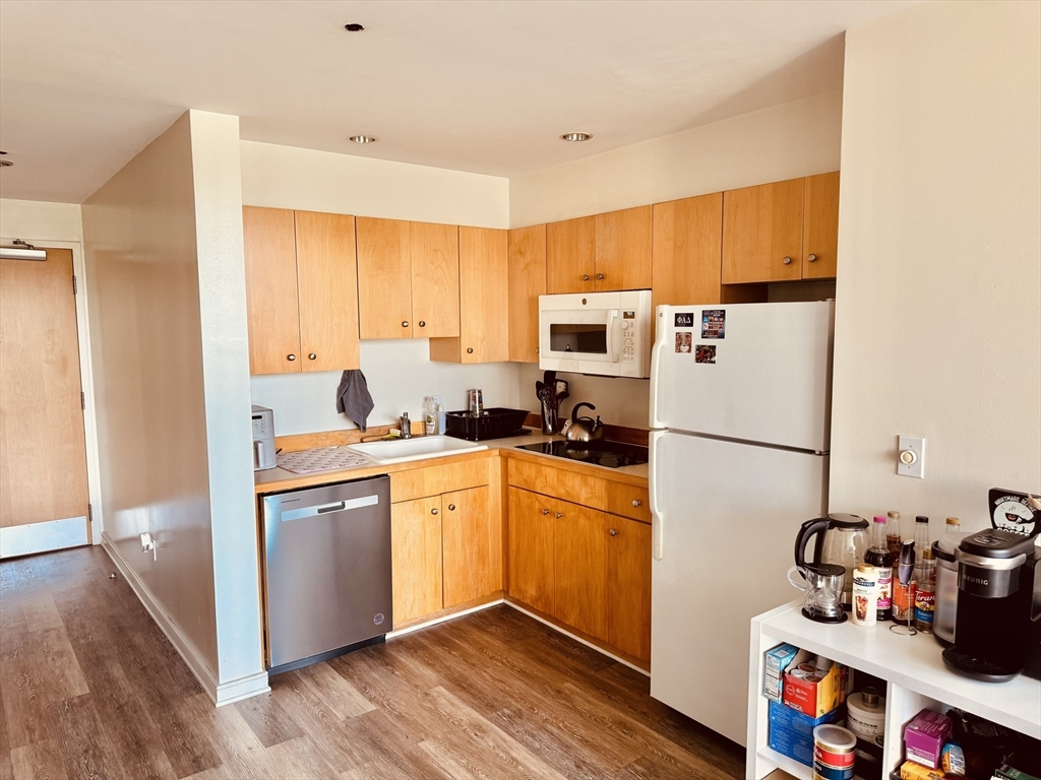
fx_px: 722
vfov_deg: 56.8
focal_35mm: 24
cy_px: 390
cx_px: 520
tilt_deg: -5.9
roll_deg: +0.3
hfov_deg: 71.6
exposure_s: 1/121
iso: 160
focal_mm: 6.76
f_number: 1.78
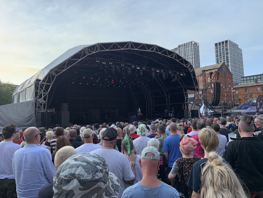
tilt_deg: +5.3
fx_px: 198
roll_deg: +1.1
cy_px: 99
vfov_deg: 53.1
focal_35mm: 26
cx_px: 132
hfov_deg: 67.3
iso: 25
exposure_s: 1/1387
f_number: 1.8
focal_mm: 4.25
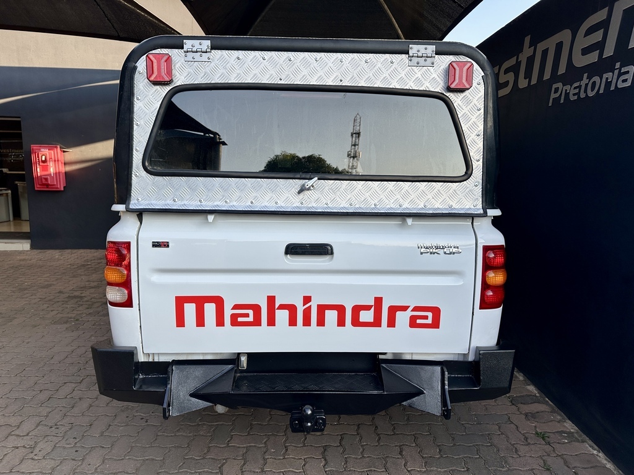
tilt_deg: -9.6
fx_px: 440
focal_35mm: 24
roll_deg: -1.2
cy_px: 238
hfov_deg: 71.6
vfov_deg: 56.8
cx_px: 317
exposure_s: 1/745
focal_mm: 6.86
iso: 80
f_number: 1.78
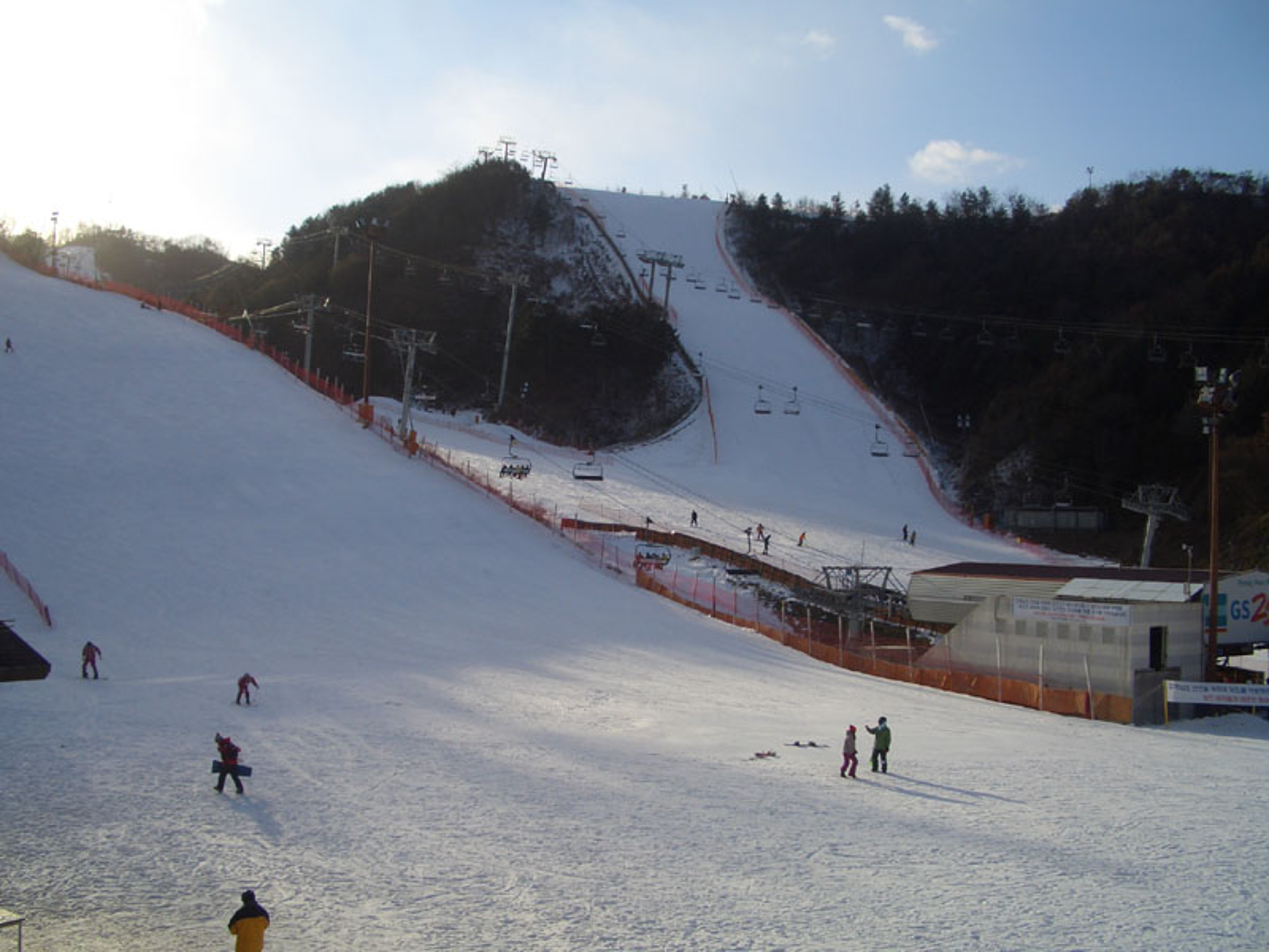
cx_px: 634
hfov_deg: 52.6
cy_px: 476
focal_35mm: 35
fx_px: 1283
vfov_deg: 40.7
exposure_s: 1/500
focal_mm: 5.8
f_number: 4.3
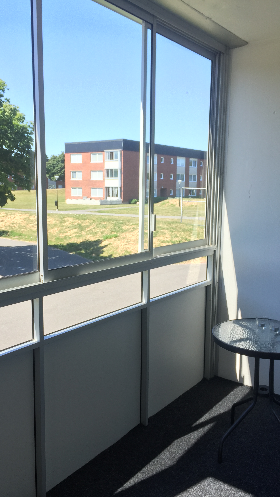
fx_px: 422
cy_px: 250
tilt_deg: -8.7
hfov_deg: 36.7
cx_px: 143
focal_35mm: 32
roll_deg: -0.7
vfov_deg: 61.0
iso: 32
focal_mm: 4.15
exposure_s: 1/488
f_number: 2.2
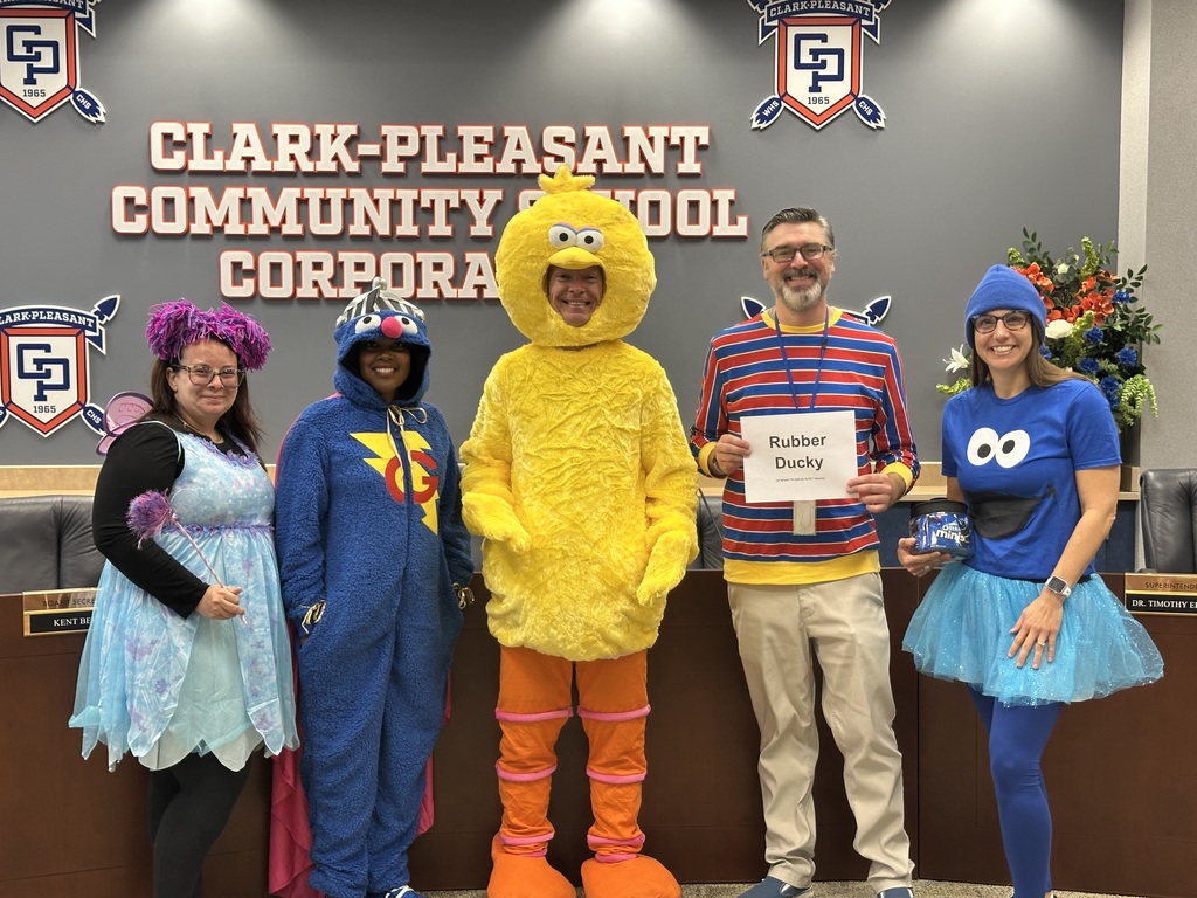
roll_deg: +0.1
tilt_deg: -3.8
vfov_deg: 30.3
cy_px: 449
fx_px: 1660
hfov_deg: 39.7
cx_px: 598
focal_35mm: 48
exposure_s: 1/60
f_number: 1.78
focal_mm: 6.86
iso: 100
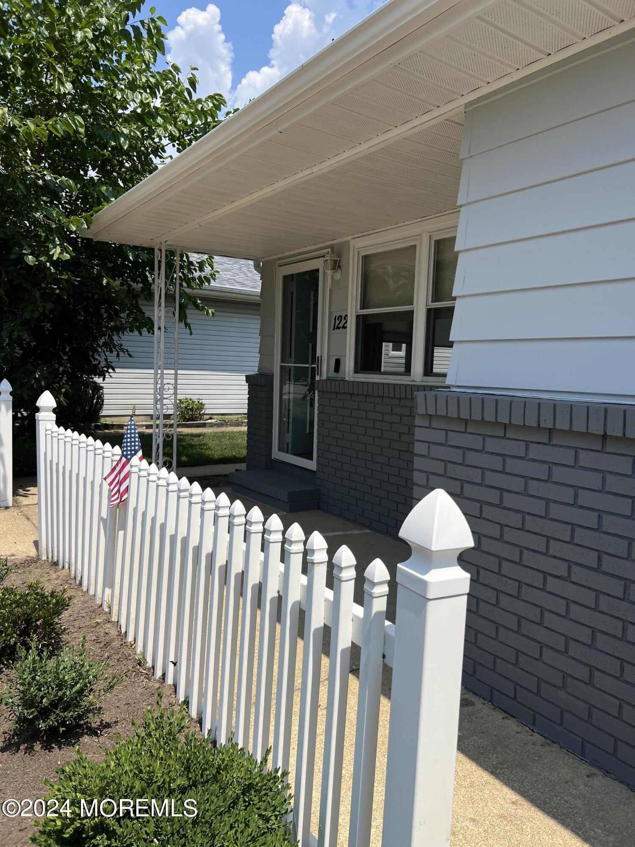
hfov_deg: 53.1
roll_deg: -1.2
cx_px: 318
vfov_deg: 67.3
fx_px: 636
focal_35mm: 26
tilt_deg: -4.2
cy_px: 424
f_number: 1.5
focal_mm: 5.7
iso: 50
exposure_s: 1/5882
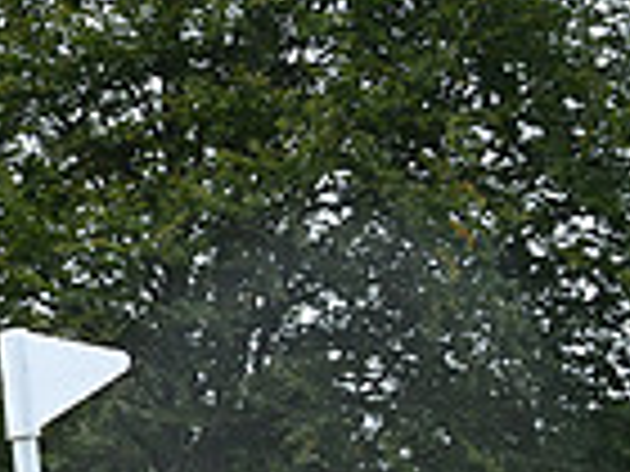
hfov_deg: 10.5
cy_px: 739
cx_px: -657
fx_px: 3112
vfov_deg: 8.5
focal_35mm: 171
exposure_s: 1/1250
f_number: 4
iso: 800
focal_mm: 43
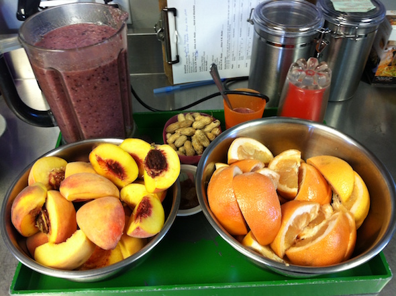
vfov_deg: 40.6
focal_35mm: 35
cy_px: 148
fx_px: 400
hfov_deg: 52.7
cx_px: 198
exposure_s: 1/15
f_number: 2.8
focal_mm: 3.85
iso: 100
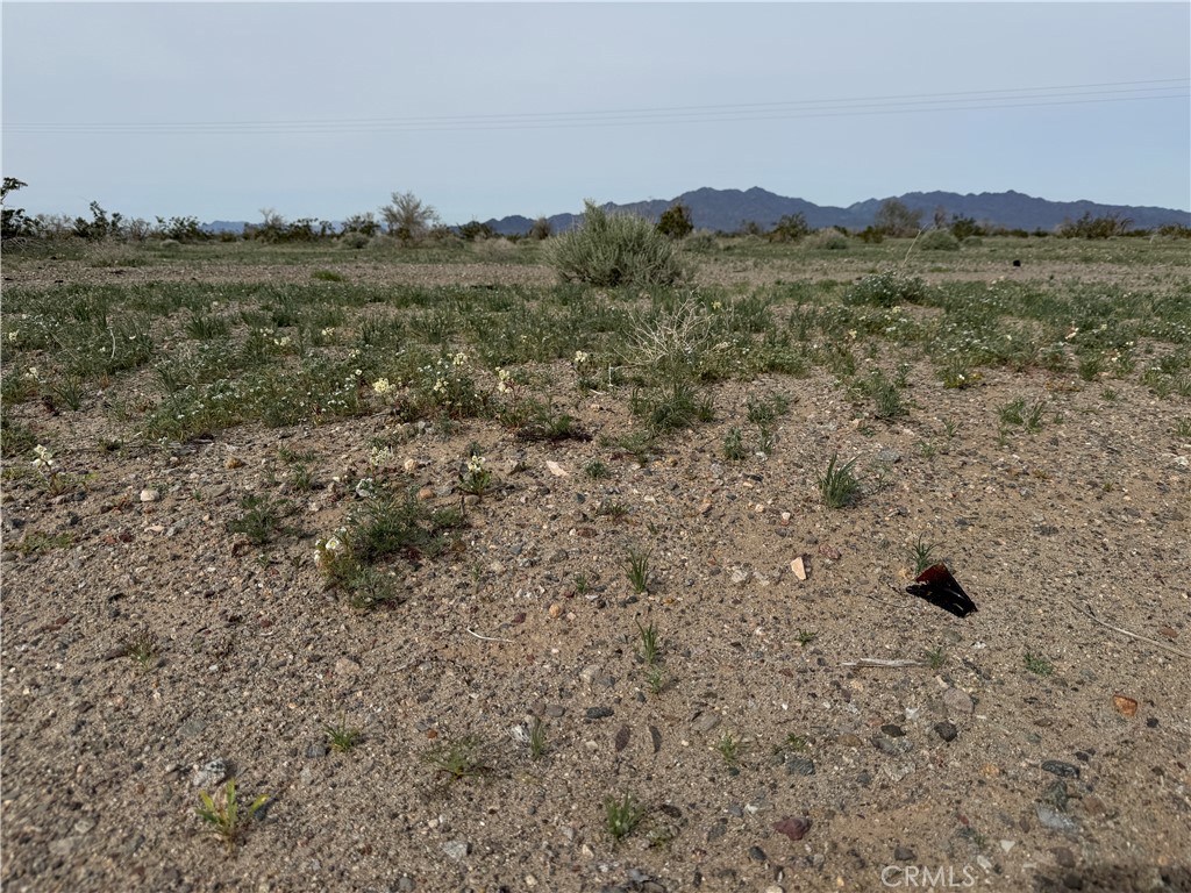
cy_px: 446
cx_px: 596
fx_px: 826
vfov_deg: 56.8
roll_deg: +0.8
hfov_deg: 71.6
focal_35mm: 24
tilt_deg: -14.2
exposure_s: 1/8130
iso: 80
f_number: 1.78
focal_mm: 6.76
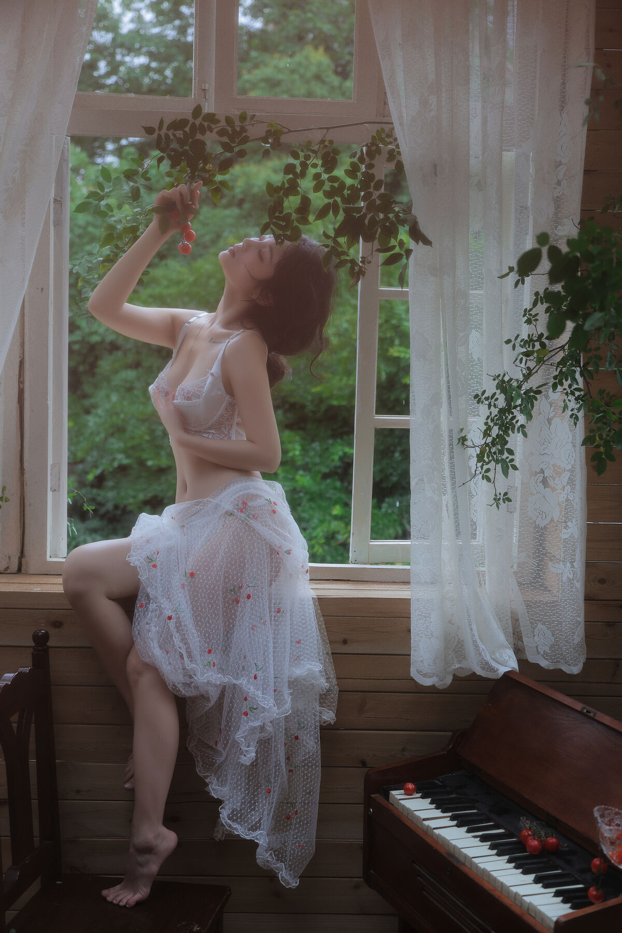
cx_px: 311
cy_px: 466
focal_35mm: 49
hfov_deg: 27.5
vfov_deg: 40.3
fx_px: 1269
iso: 800
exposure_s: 1/500
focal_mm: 50
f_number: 4
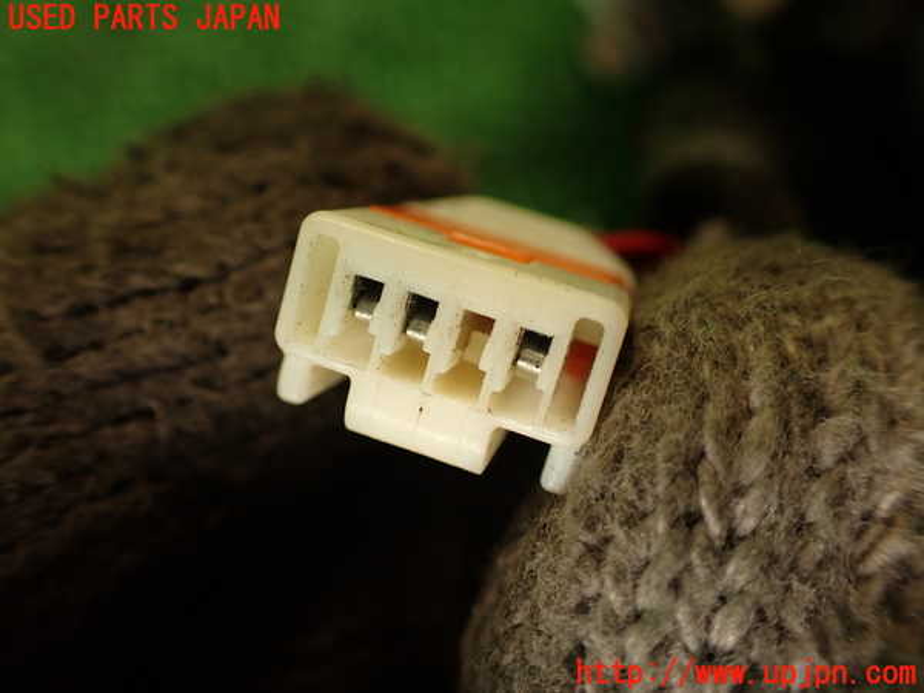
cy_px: 346
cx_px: 462
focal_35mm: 32
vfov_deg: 44.2
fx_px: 854
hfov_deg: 56.8
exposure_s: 1/60
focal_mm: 5.79
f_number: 2.4
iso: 200
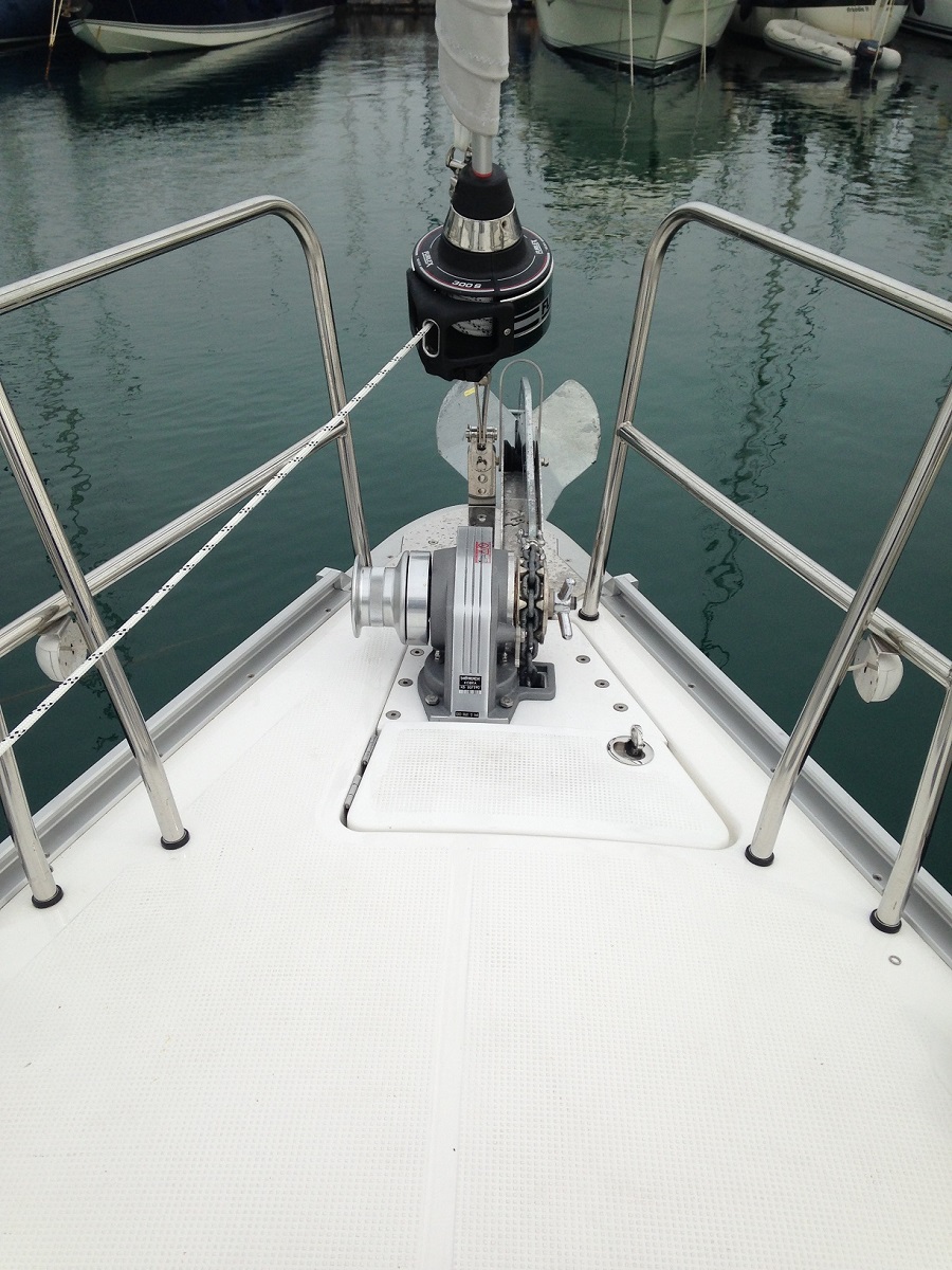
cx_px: 476
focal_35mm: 33
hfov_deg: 42.9
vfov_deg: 55.4
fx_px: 1210
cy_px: 635
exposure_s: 1/1642
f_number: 2.4
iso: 50
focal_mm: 4.12
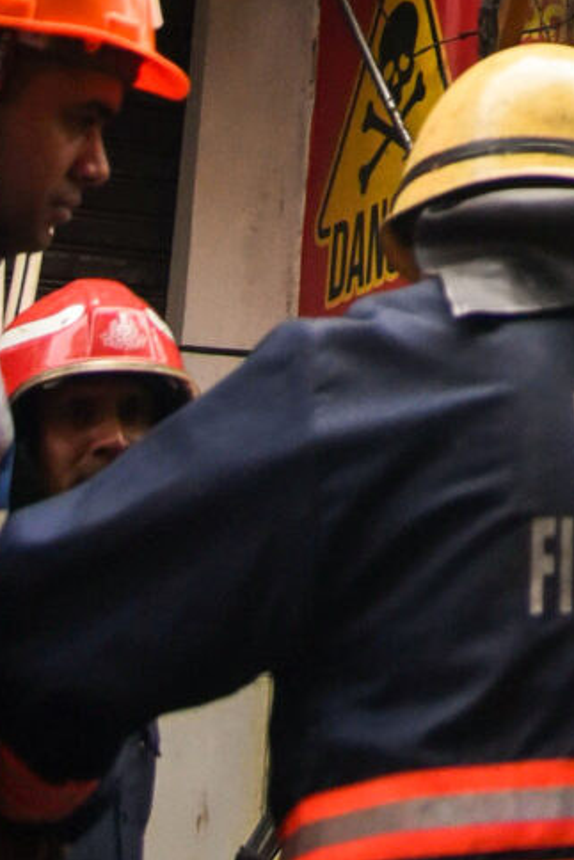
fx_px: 3035
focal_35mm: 127
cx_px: 1151
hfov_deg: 10.0
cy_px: -844
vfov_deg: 13.8
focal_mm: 24
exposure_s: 1/3200
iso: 2000
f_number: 4
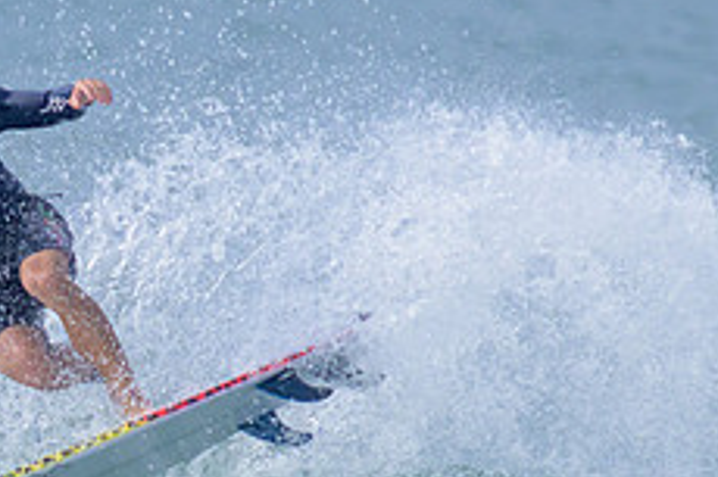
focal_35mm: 2772
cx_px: -66
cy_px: 394
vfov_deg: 0.5
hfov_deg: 0.7
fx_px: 55245
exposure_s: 1/2000
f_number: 11
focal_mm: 800
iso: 1100
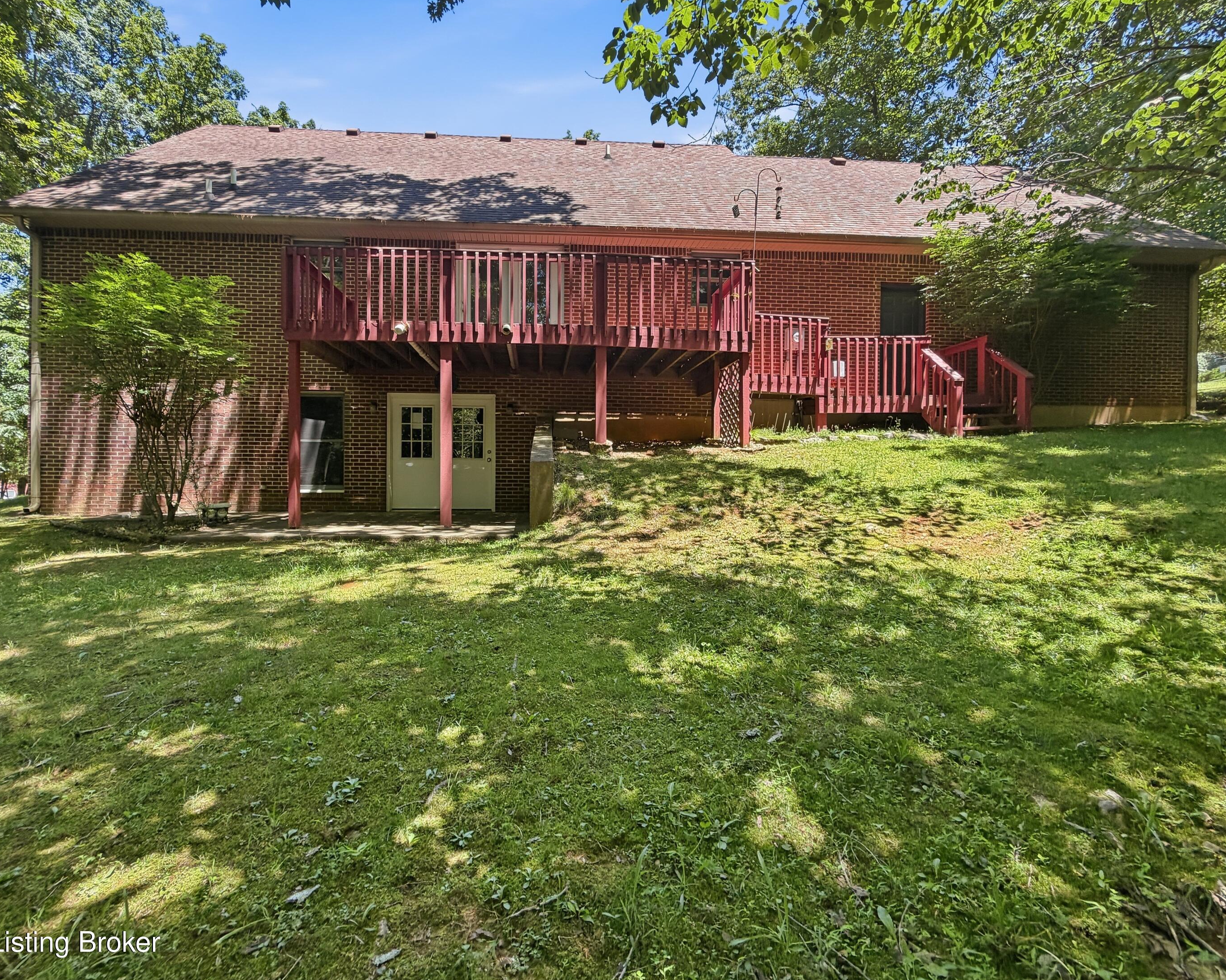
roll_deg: -0.6
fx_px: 544
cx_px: 567
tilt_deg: -1.7
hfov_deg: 96.6
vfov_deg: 84.0
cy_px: 484
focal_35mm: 15
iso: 40
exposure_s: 1/151
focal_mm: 2.2
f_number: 2.2
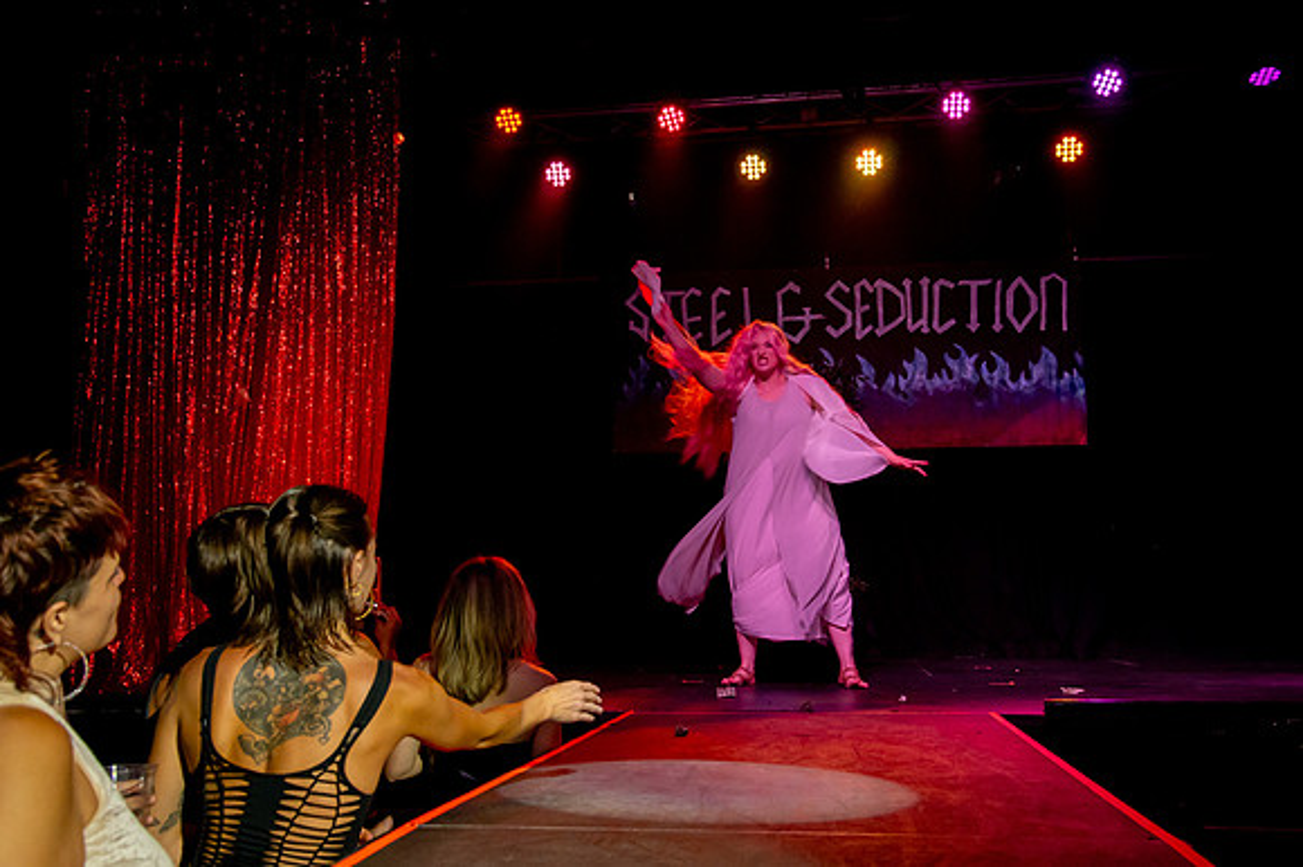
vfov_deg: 35.3
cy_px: 434
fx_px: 1361
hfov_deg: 51.2
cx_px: 652
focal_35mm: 38
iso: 6400
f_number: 5.6
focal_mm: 35
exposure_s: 1/80
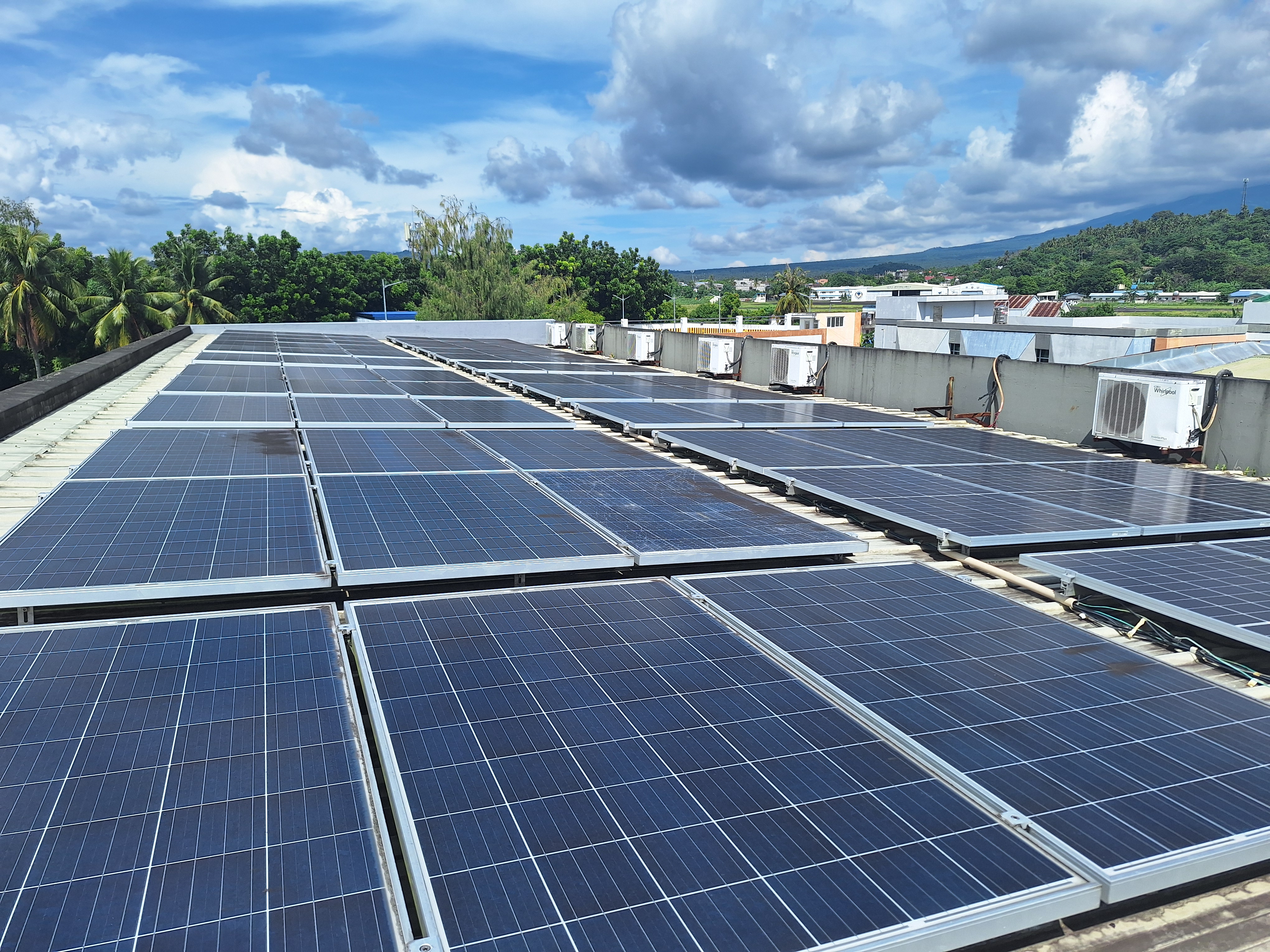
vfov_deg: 58.9
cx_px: 635
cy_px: 476
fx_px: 844
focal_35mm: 23
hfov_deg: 73.9
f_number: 1.8
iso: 40
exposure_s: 1/3268
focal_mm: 5.54
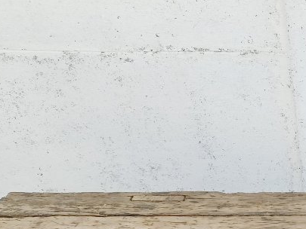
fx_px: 654
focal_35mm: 74
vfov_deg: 18.5
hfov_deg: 23.9
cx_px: 371
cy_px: 301
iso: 32
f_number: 1.8
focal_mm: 4.6
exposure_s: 1/174
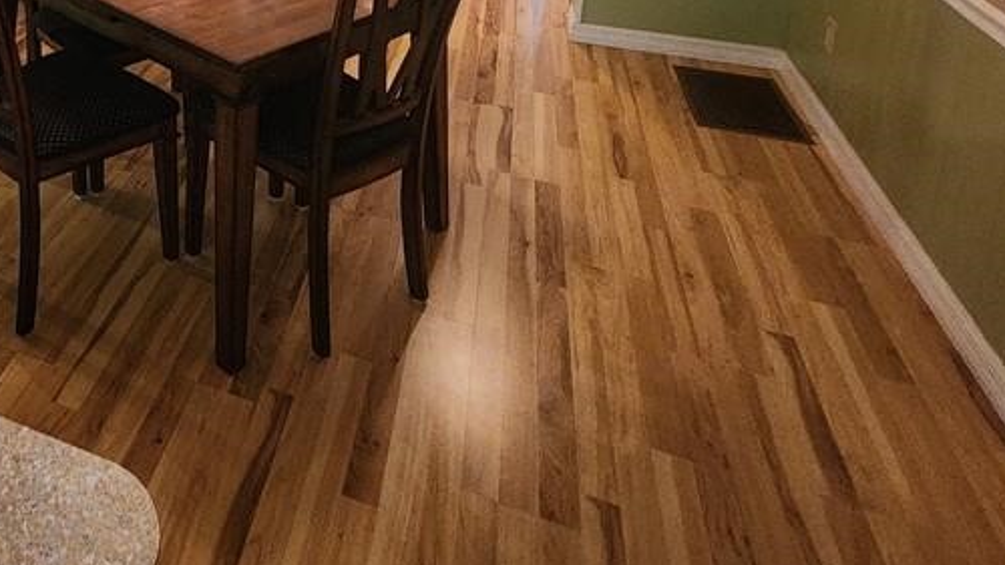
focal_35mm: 29
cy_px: -133
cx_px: 131
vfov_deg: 32.3
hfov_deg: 58.1
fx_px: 773
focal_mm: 2.2
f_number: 2.2
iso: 640
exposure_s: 1/24
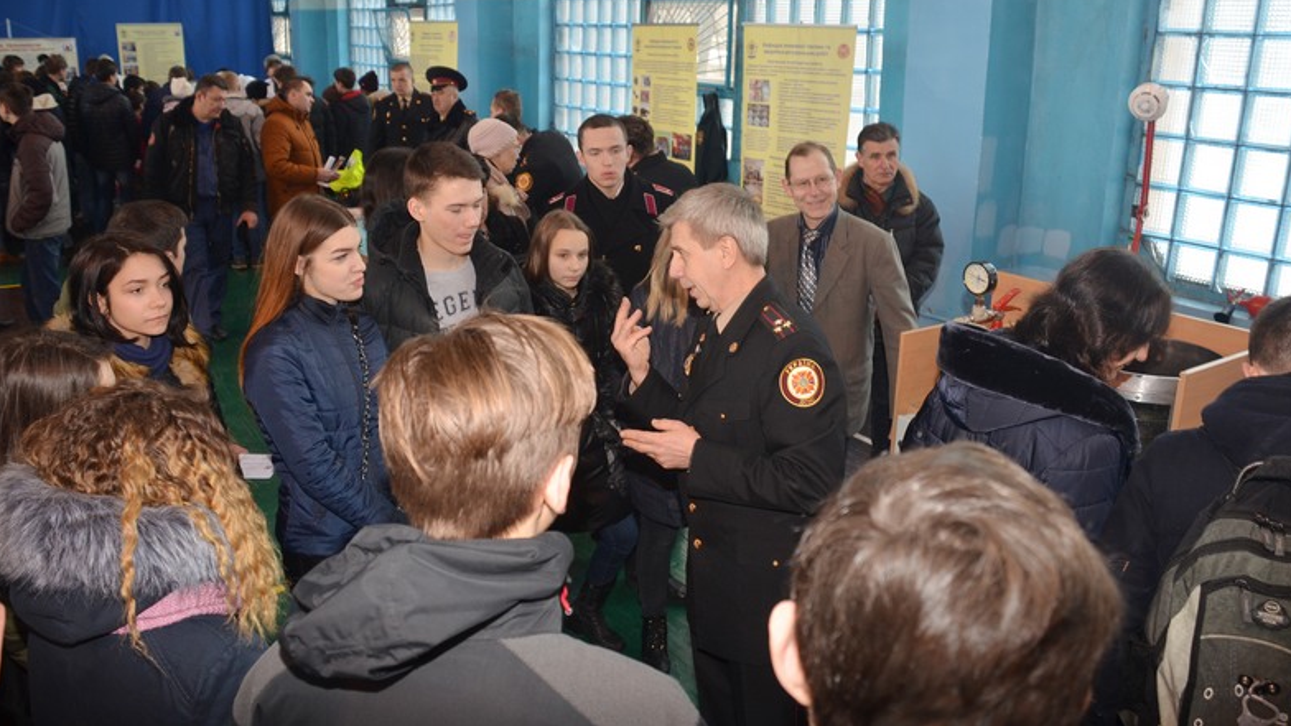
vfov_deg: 36.6
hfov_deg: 61.0
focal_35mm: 32
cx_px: 642
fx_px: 1095
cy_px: 322
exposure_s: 1/80
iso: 320
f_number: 3.5
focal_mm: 20
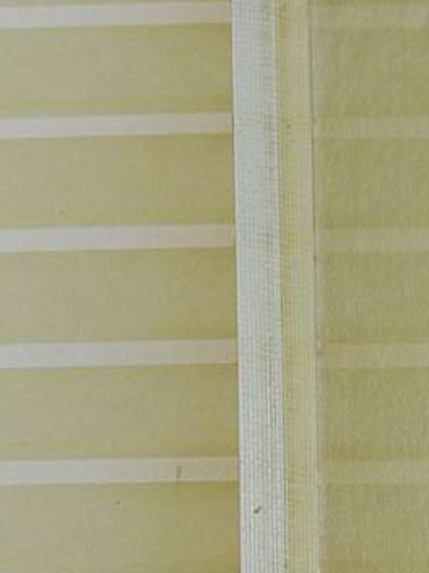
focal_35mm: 99
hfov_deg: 14.9
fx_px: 1636
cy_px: 518
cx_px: 174
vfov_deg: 19.5
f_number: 4
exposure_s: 1/125
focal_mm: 6.2
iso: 100
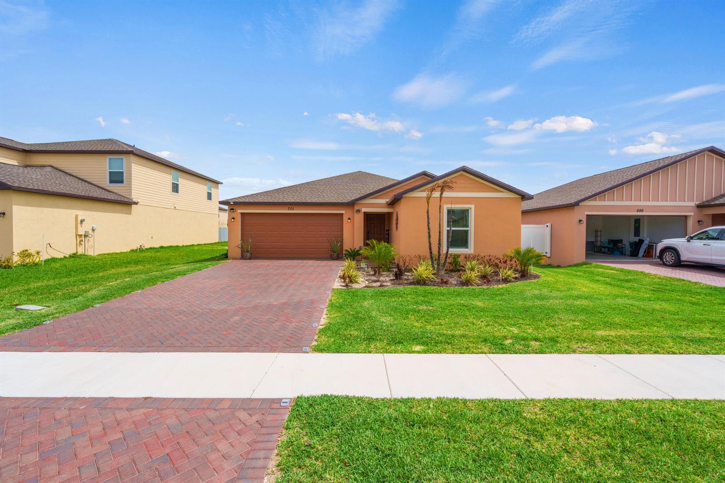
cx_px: 362
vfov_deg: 73.7
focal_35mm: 16
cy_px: 242
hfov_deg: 96.7
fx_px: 322
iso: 100
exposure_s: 1/400
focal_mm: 16
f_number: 10
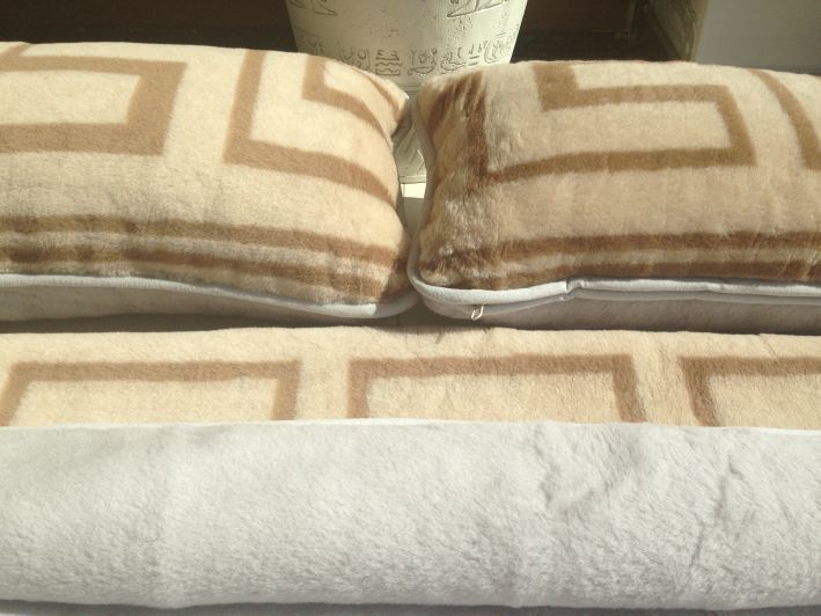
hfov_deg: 55.3
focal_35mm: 33
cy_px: 308
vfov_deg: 43.0
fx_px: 783
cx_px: 410
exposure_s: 1/1808
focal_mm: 4.13
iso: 50
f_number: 2.4
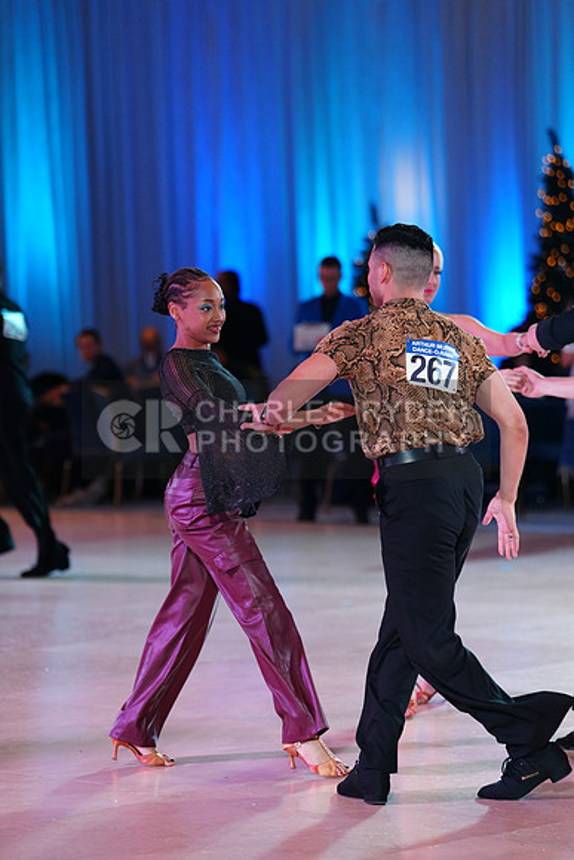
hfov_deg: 10.2
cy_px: 430
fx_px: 3227
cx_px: 287
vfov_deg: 15.2
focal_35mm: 135
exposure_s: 1/500
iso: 1600
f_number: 2.8
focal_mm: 135
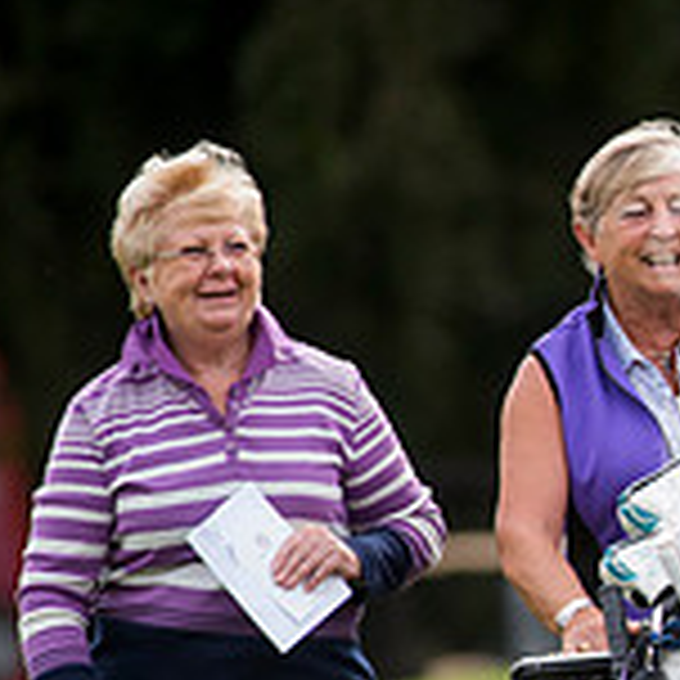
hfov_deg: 1.8
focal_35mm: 979
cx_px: 1243
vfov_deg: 1.8
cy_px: 520
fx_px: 21758
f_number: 5.6
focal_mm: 300
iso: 800
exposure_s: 1/1600
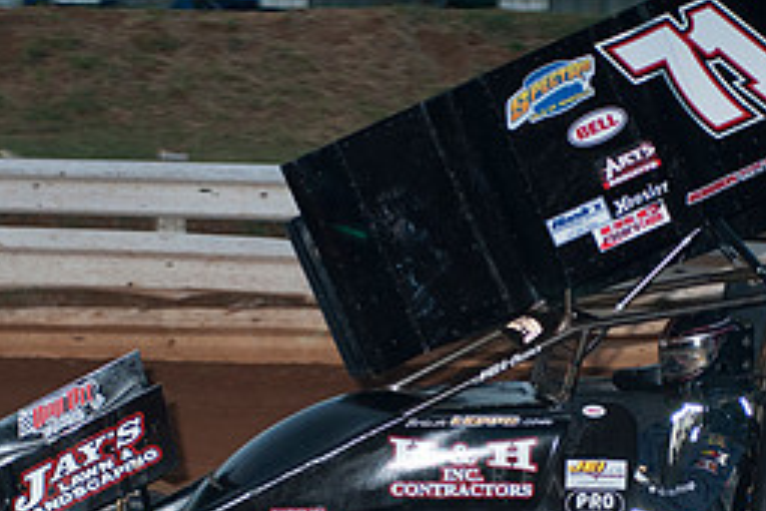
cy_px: 367
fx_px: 5808
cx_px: 499
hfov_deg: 7.5
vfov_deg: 5.0
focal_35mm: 273
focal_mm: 80
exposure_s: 1/400
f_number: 4
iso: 200
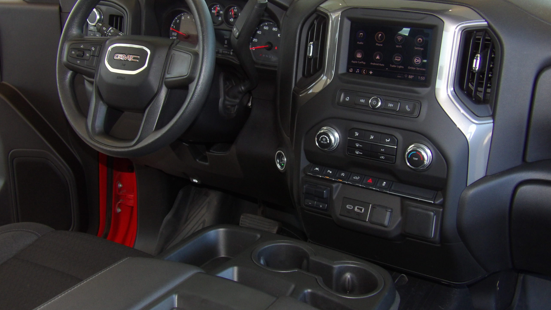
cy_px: 154
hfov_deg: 47.4
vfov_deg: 27.7
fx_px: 628
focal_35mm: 43
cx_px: 278
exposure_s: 1/30
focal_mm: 7
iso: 250
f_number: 3.7
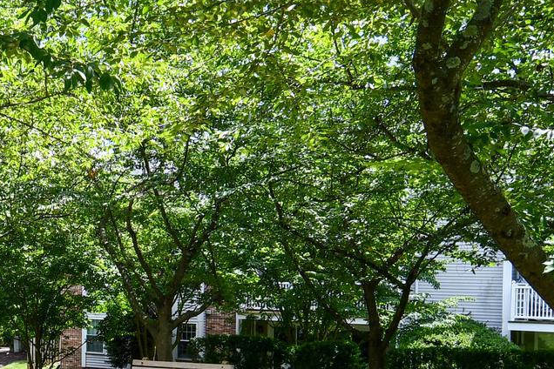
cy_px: 322
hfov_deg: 32.2
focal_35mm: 58
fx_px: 892
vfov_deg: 22.9
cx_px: 24
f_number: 6.3
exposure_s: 1/250
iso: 200
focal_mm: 12
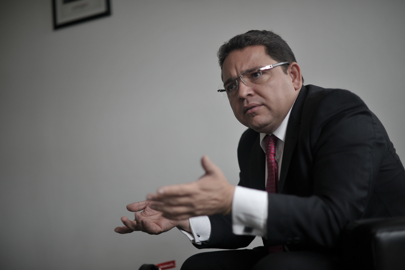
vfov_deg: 27.0
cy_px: 135
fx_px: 562
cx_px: 202
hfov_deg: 39.6
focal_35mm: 50
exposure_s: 1/1250
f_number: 1.6
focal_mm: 50
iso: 640
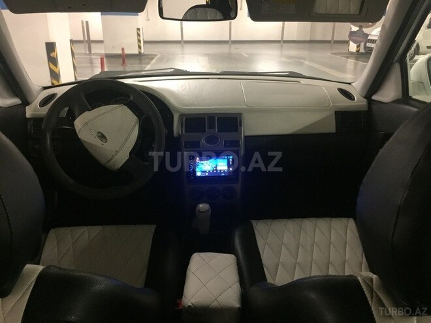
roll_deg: -0.9
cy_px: 162
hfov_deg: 61.7
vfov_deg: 48.2
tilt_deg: -20.2
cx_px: 216
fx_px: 361
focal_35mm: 29
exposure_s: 1/25
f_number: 2.2
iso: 250
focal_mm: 4.15
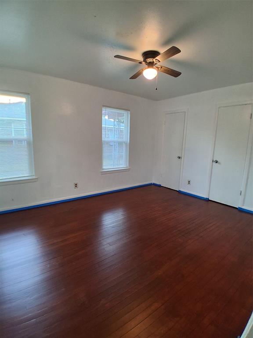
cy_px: 169
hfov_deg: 74.7
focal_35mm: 17
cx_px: 126
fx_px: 166
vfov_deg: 91.0
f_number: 2.2
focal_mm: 1.4
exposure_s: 1/40
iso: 160
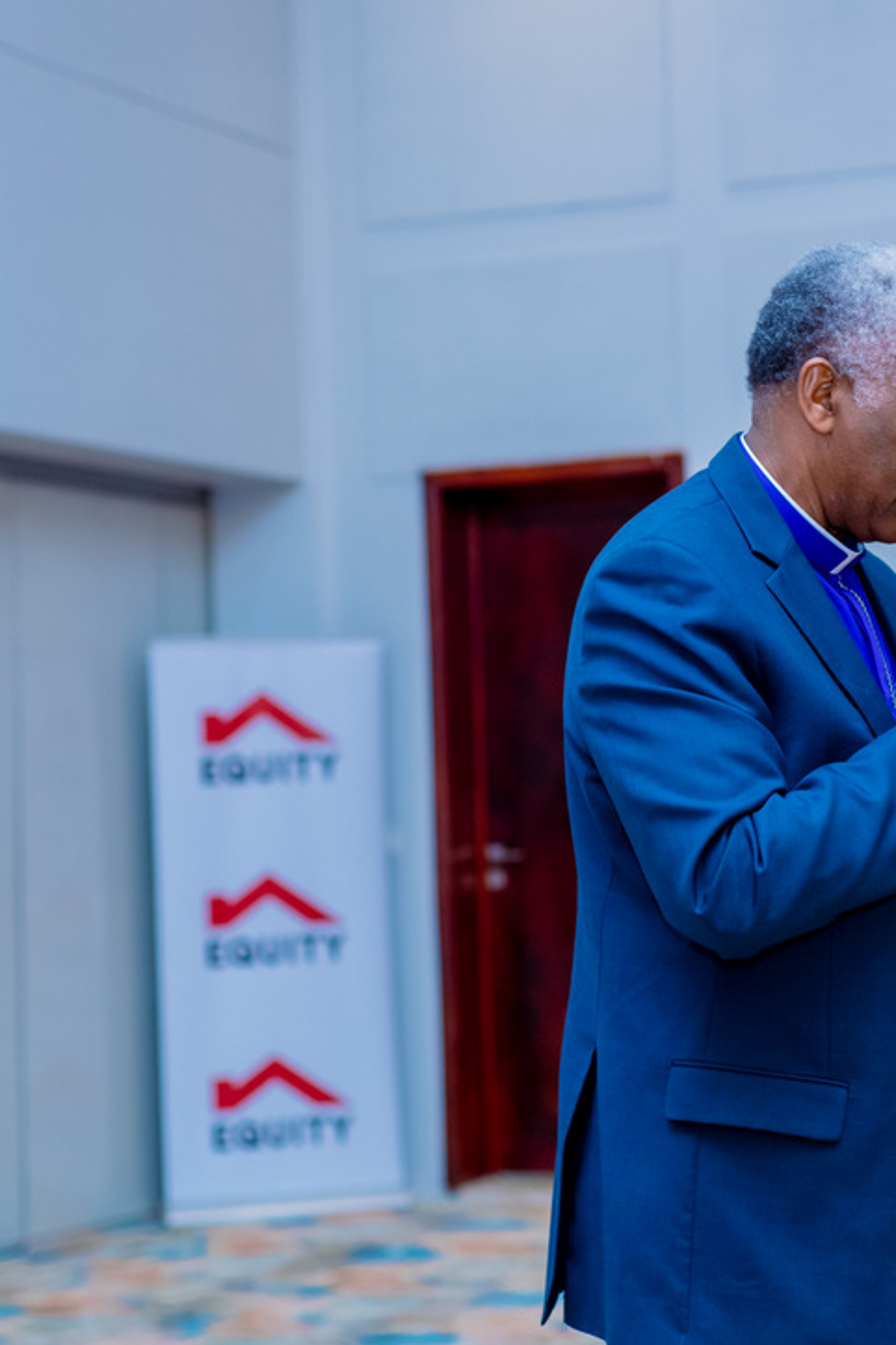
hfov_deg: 15.8
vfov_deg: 23.6
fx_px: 3210
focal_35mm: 86
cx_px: 637
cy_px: 629
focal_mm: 50
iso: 800
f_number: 2.5
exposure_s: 1/100
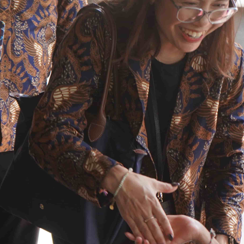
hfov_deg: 11.4
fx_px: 1220
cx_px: 196
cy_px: 127
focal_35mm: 153
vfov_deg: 11.4
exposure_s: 1/160
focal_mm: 55
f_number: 5
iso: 640
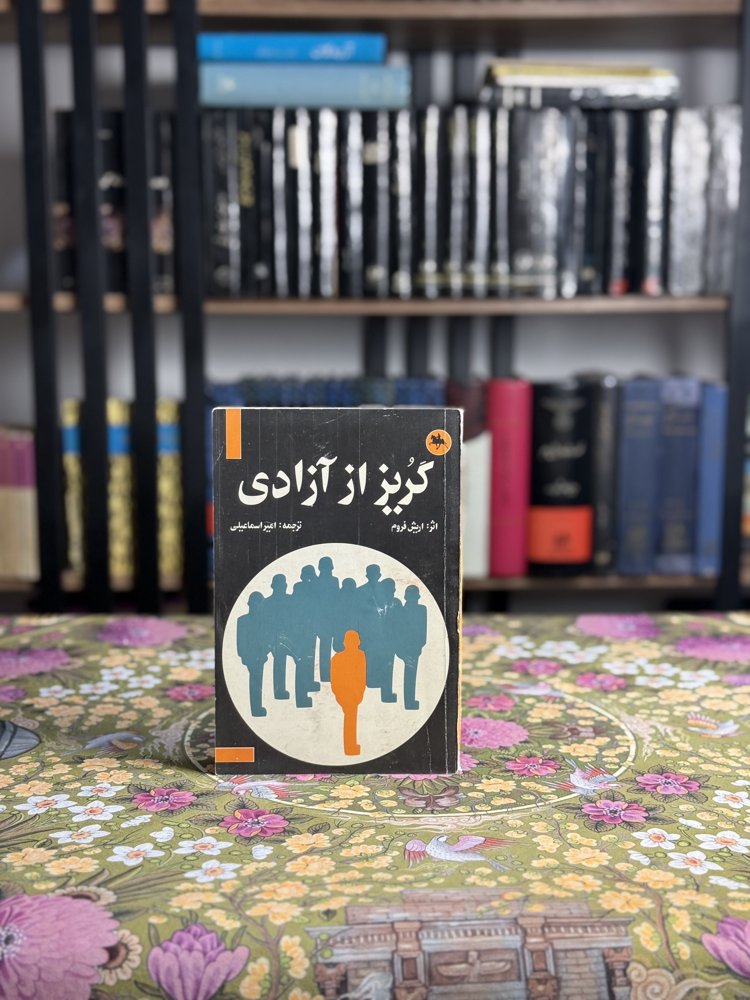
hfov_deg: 30.3
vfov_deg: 39.7
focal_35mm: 48
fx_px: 1387
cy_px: 500
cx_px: 375
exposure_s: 1/100
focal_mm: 6.76
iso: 100
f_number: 1.78
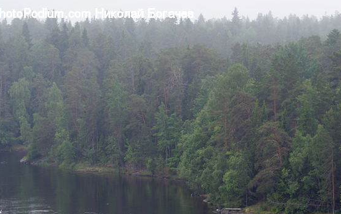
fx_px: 1737
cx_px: 212
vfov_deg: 7.0
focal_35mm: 187
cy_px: 185
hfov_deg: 11.2
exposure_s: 1/125
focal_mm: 75
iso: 100
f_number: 5.6
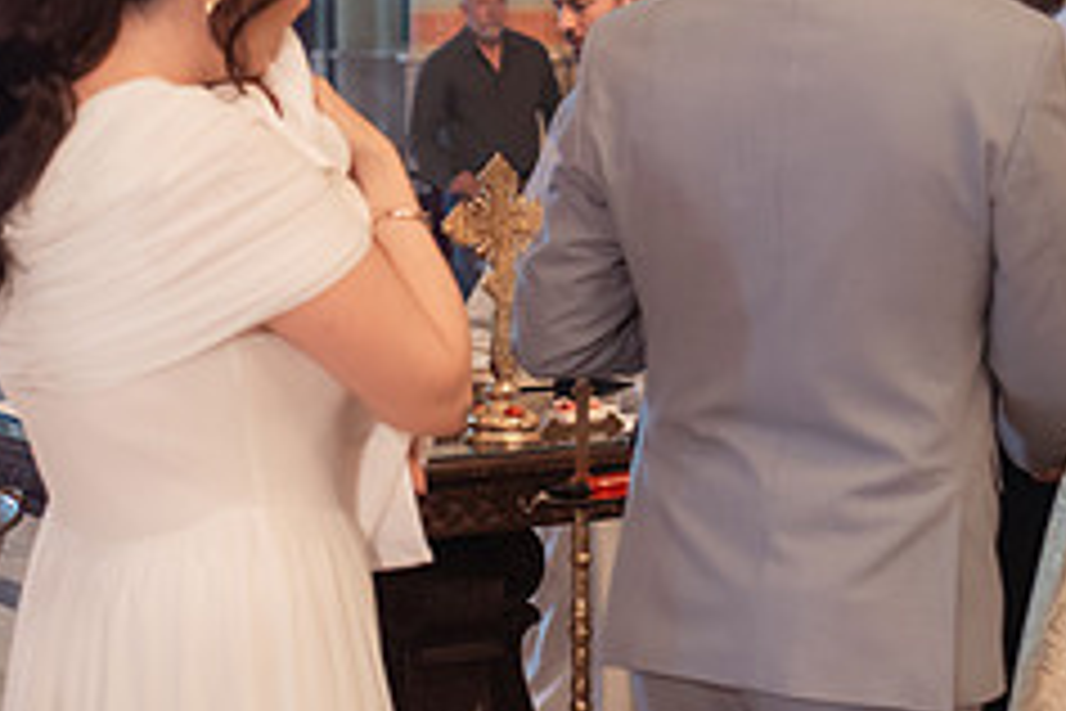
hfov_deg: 22.6
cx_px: 405
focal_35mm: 90
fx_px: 2665
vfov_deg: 15.2
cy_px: 357
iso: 1600
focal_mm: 35
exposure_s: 1/250
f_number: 2.8
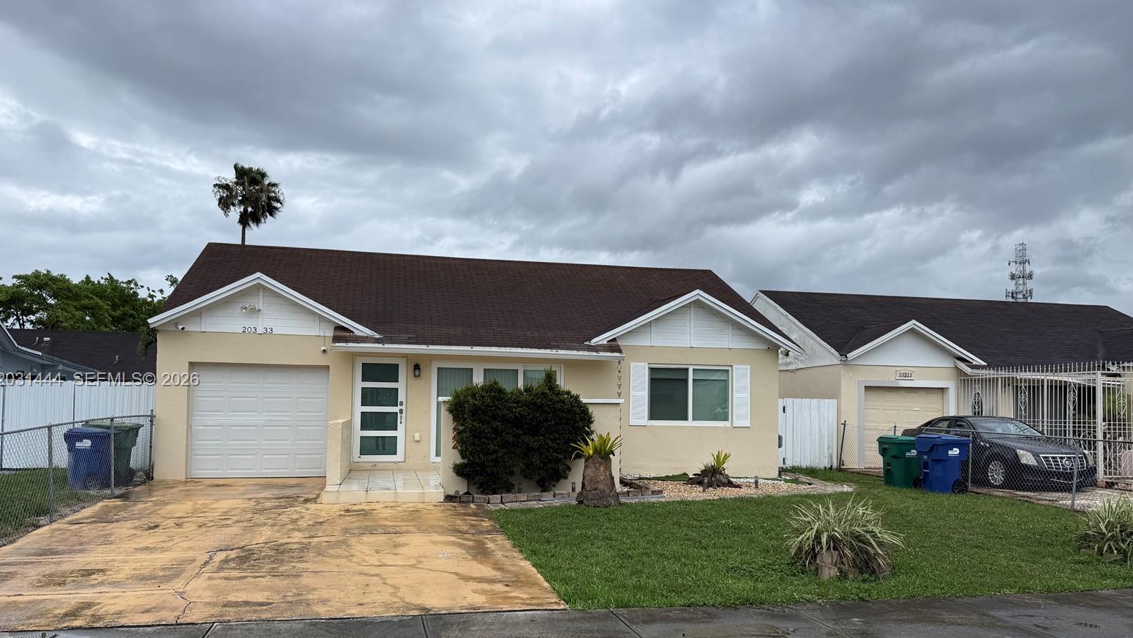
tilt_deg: +2.5
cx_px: 557
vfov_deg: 42.7
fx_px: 811
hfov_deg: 69.8
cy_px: 380
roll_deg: -0.8
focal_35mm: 27
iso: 80
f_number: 1.78
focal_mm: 6.76
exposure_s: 1/3584
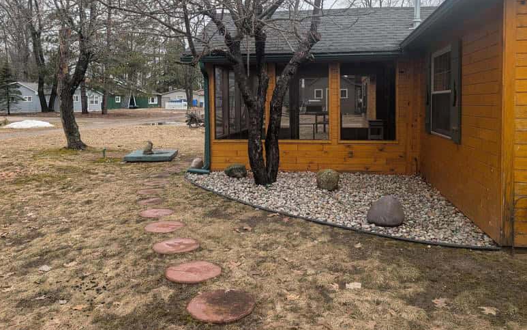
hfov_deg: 66.4
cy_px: 118
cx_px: 273
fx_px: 402
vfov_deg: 44.1
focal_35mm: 28
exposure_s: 1/835
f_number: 1.7
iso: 21
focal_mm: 6.9
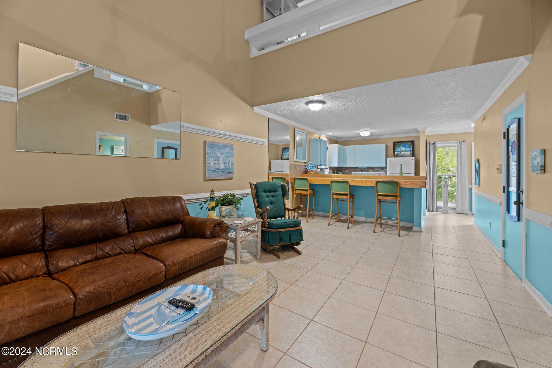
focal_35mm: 14
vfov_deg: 81.2
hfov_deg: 104.3
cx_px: 276
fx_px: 215
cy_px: 184
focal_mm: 14
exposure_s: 1.6
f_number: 9
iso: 400
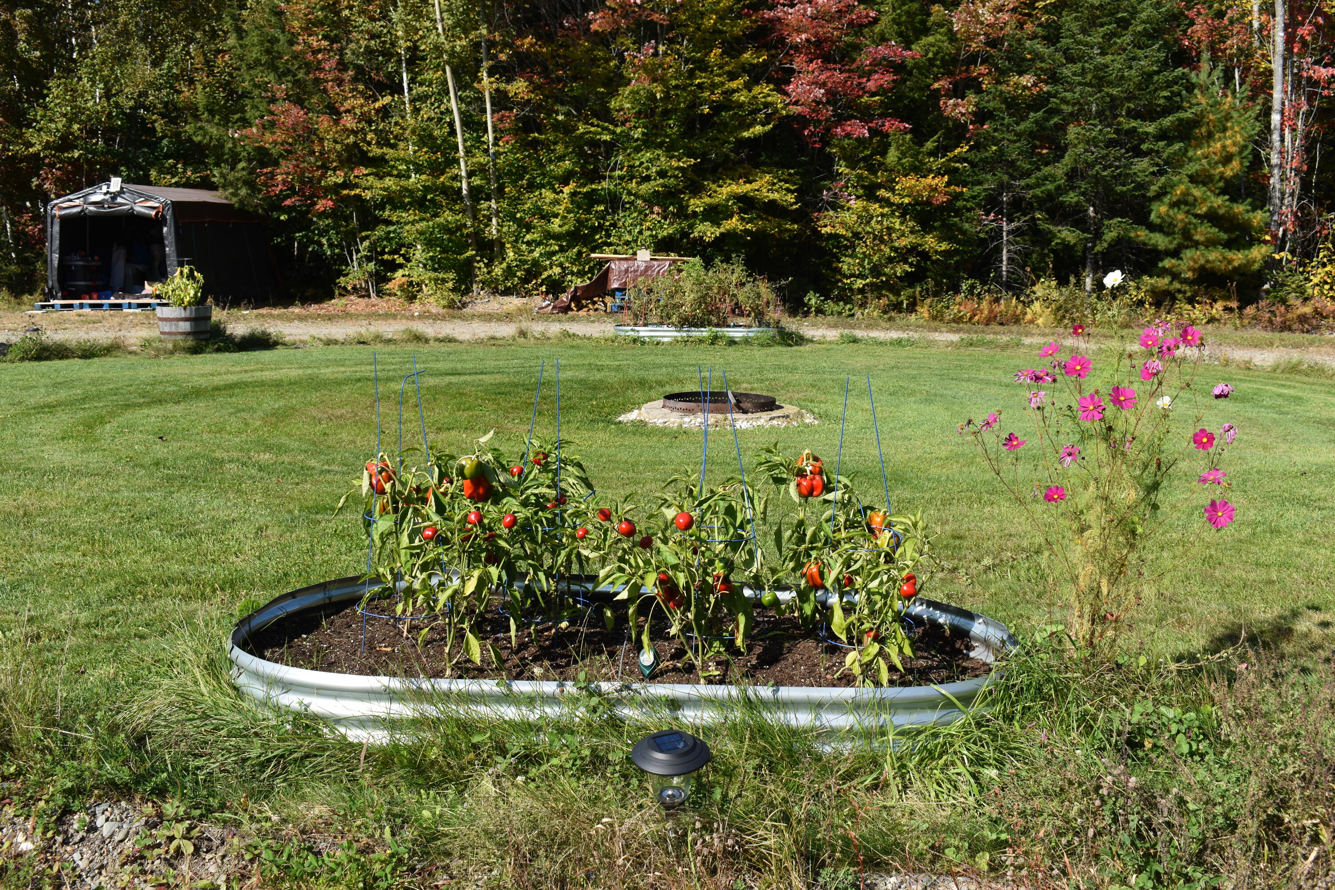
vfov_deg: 35.5
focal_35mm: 38
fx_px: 1391
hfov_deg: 51.3
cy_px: 445
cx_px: 668
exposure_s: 1/320
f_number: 8
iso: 100
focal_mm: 25
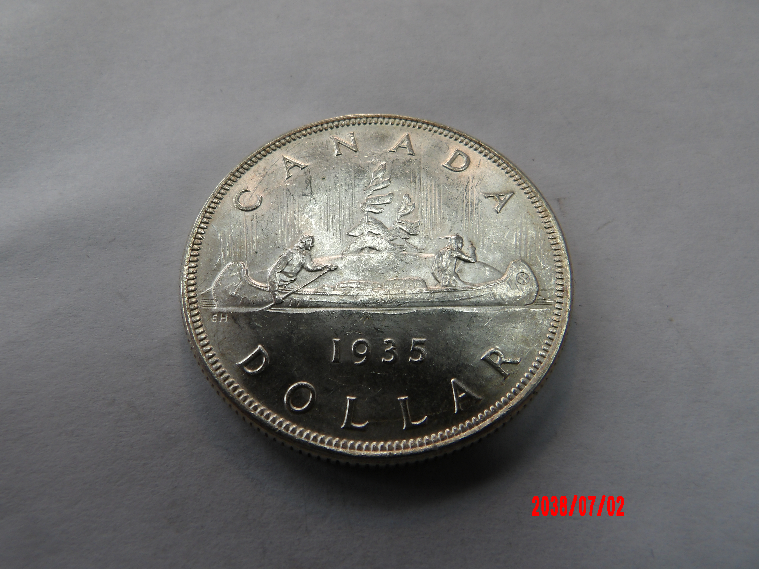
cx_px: 380
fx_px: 504
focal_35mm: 23
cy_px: 284
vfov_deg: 58.9
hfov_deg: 73.9
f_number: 4.1
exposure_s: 1/81
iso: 100
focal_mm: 4.2
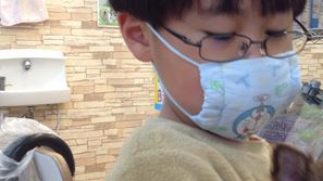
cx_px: 274
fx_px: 659
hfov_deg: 26.8
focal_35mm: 77
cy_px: 95
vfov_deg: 15.7
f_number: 2.4
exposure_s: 1/30
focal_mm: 4.28
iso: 50
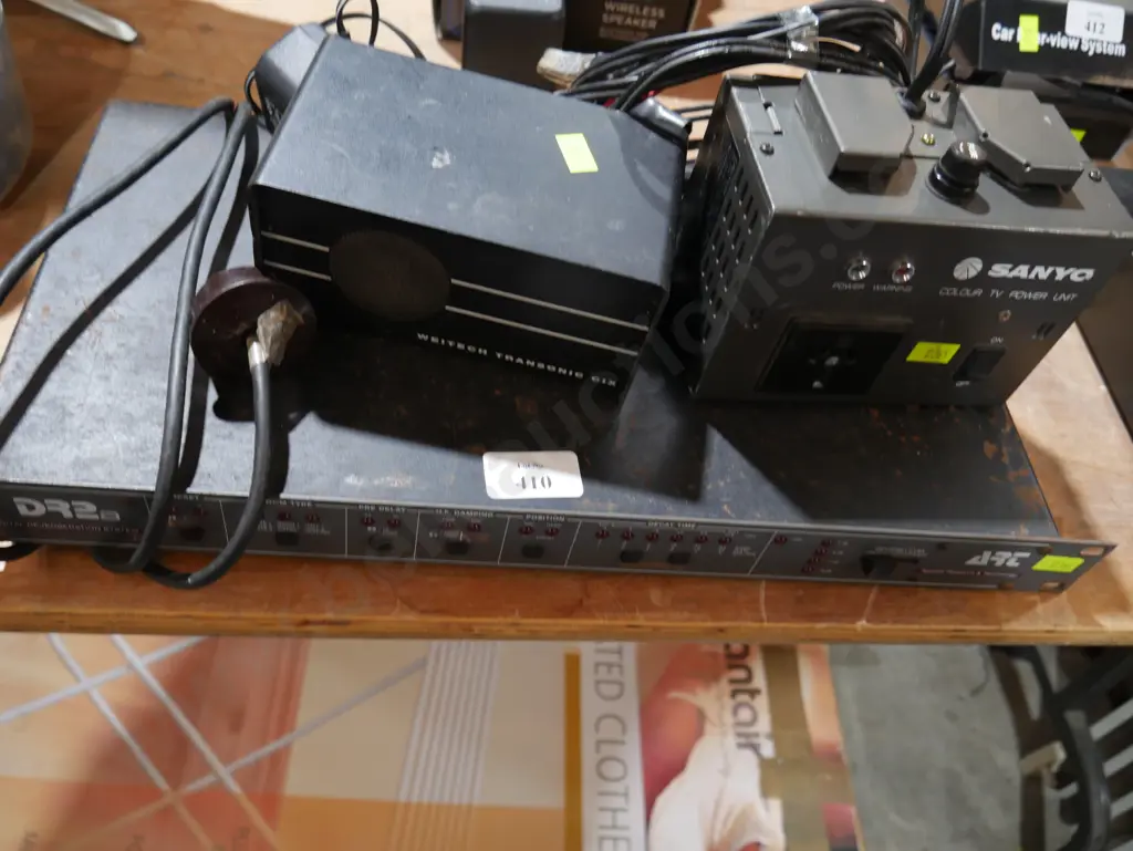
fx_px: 917
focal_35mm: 28
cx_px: 566
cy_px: 426
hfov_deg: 63.4
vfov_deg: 49.8
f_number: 3.5
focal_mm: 14
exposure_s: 1/60
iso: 640
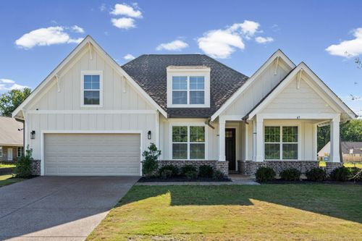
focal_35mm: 28
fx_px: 281
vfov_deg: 46.4
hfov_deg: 65.5
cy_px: 120
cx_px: 181
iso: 1000
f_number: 9.5
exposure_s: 1/1000
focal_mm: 28
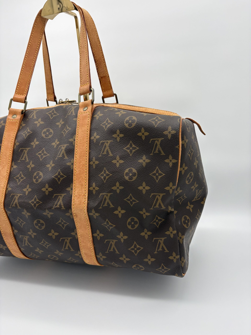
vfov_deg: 67.3
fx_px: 251
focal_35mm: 26
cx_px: 126
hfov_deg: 53.1
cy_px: 168
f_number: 1.6
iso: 80
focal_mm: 5.96
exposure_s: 1/122
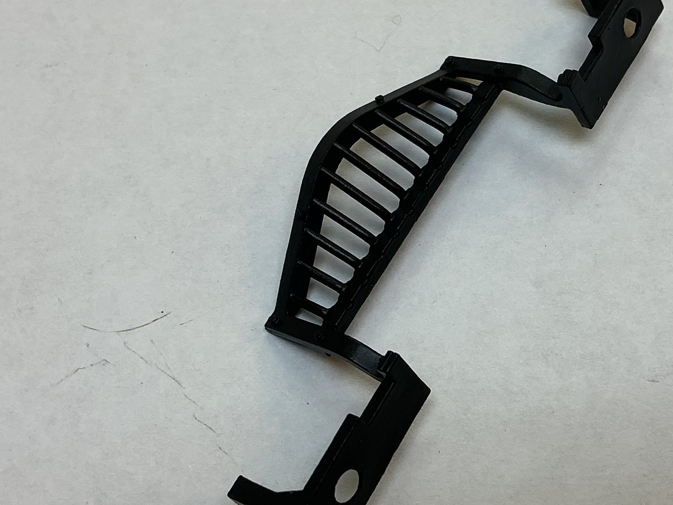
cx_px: 450
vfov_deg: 24.8
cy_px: 214
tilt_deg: -66.4
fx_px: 1147
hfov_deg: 32.4
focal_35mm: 59
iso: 20
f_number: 1.8
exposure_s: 1/100
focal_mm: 3
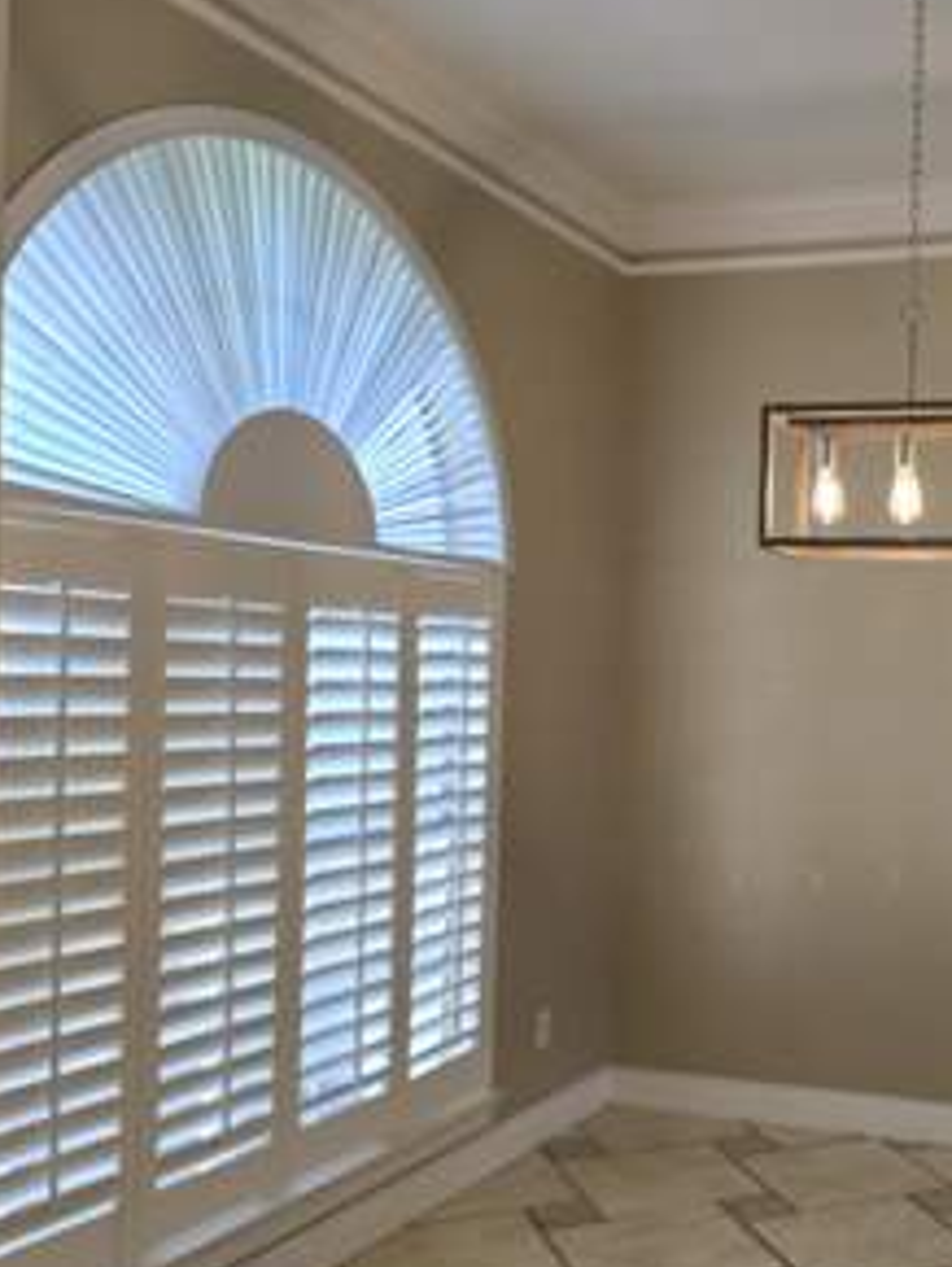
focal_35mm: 38
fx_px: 1391
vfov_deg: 48.8
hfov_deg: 35.5
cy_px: 714
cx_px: 865
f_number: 1.7
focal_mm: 6.3
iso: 64
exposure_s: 1/120
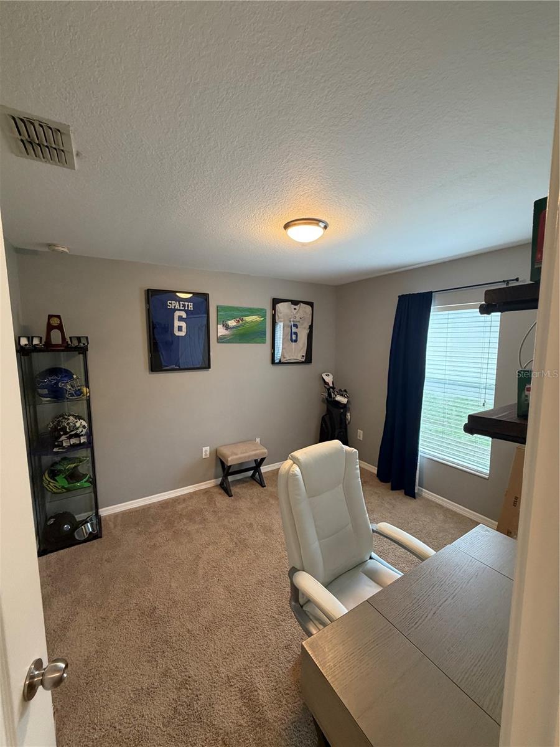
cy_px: 374
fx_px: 302
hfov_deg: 85.7
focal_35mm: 14
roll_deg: -0.1
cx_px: 280
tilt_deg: -5.4
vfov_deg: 102.1
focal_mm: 2.22
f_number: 2.2
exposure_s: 1/60
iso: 320
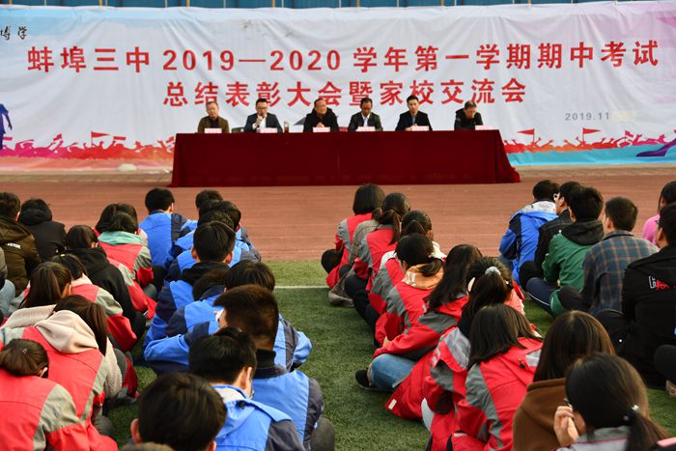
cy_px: 226
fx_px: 1465
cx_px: 338
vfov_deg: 17.5
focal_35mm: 78
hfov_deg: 26.0
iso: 400
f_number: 5
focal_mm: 52
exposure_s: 1/250
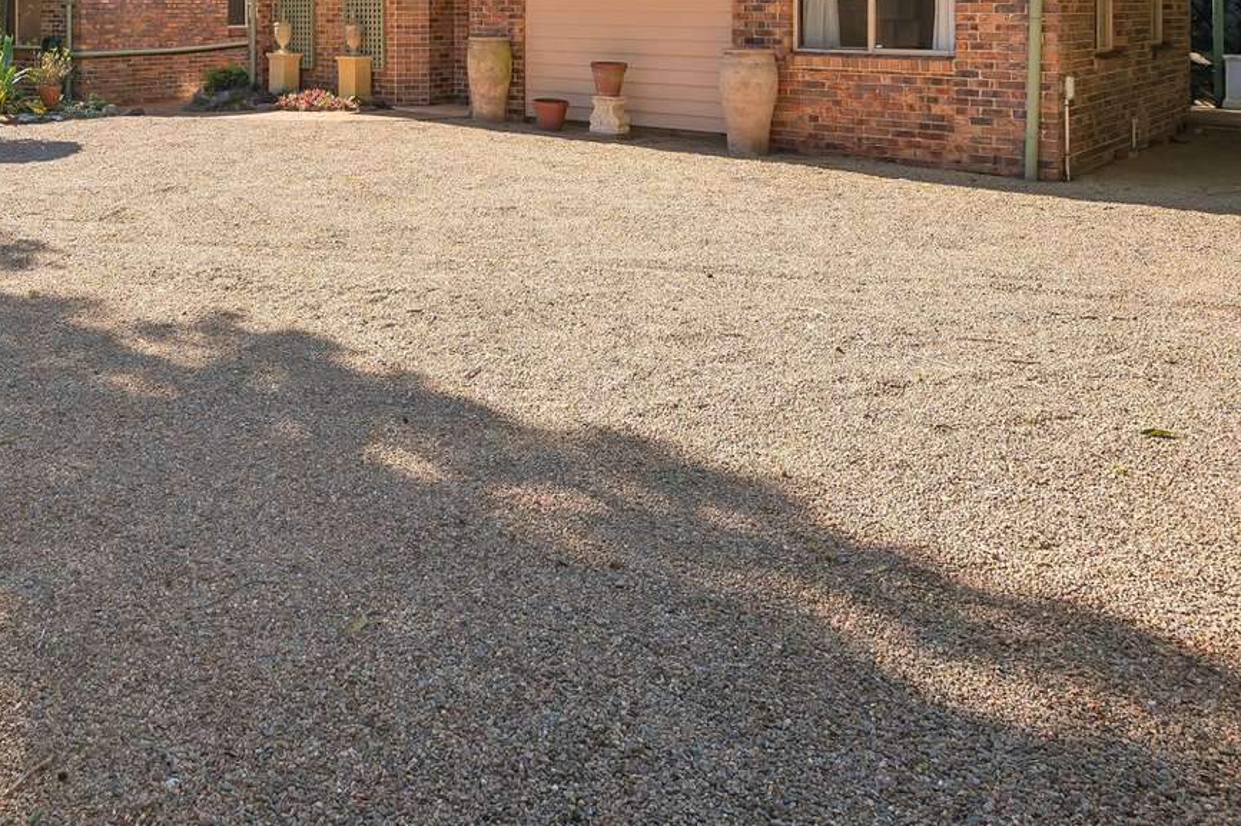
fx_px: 1068
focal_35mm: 31
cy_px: 12
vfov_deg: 38.0
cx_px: 303
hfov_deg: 57.1
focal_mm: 14
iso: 100
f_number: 6.3
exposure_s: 1/160
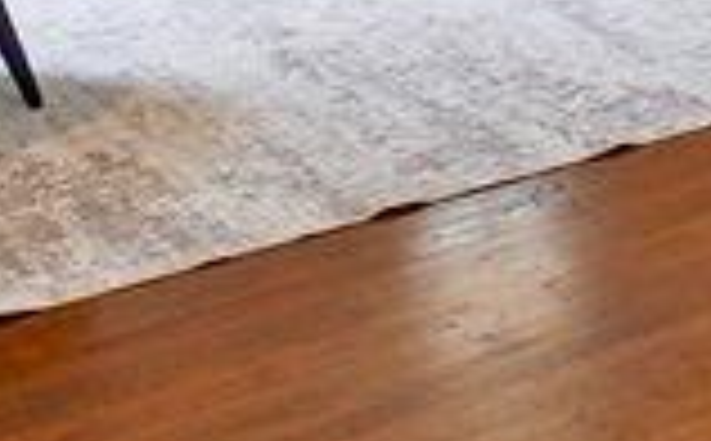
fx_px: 2050
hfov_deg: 11.3
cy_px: -830
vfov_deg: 9.8
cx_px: 2156
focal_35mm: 106
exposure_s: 1/4
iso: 200
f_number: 10
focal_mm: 11
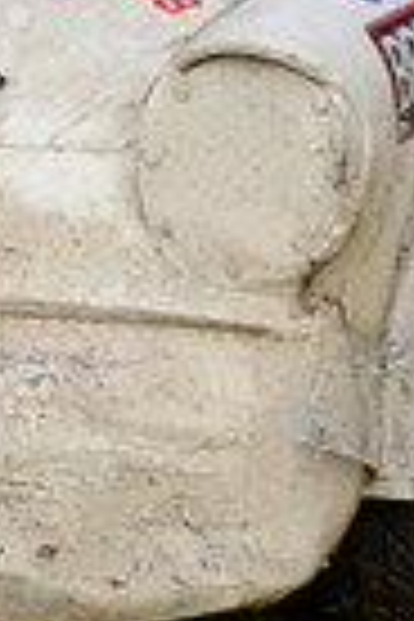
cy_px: -328
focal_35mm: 425
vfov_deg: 4.8
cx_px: -212
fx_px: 7331
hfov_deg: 3.2
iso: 400
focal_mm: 130
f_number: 4.8
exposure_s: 1/250
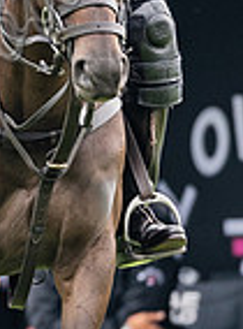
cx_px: -49
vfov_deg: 0.6
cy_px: -74
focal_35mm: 3452
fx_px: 32606
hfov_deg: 0.4
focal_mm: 500
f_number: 4.5
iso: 400
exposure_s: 1/400
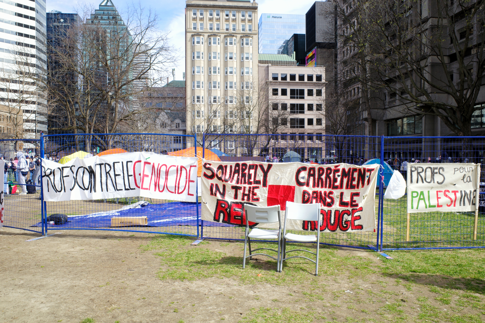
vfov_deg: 46.4
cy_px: 162
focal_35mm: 28
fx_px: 377
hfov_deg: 65.5
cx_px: 242
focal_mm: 18.3
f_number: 8
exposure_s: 1/200
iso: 200
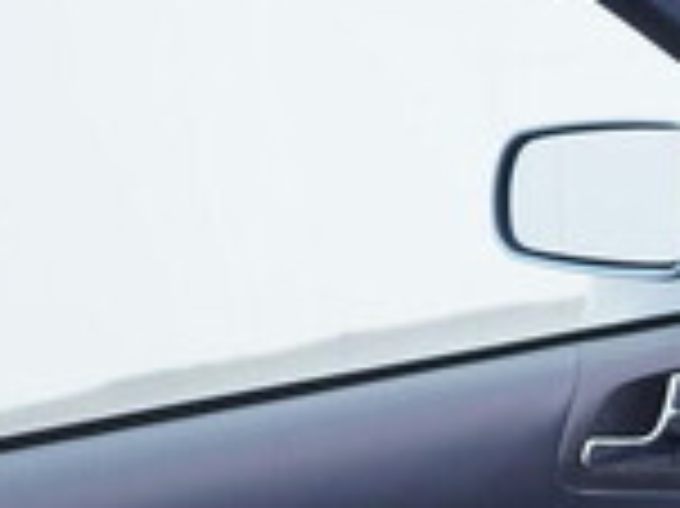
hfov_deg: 14.8
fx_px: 2473
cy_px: 654
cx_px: 959
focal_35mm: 126
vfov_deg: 11.5
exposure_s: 1/50
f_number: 3.2
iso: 125
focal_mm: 24
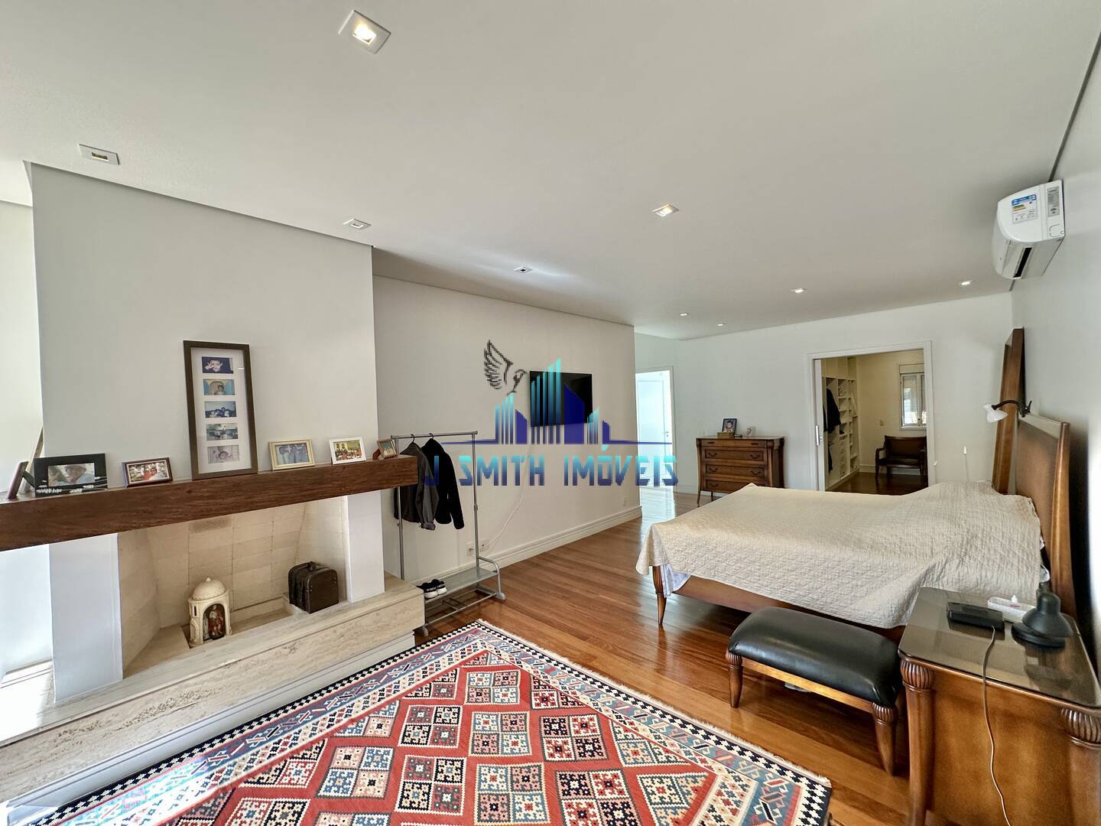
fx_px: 445
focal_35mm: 14
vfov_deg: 85.7
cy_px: 413
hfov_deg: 102.1
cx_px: 550
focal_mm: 2.22
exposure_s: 1/120
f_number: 2.2
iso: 160
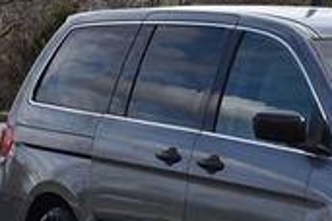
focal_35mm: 269
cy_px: 90
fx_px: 2481
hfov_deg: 7.5
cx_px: 495
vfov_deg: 5.1
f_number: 9
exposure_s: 1/320
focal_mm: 48
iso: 100
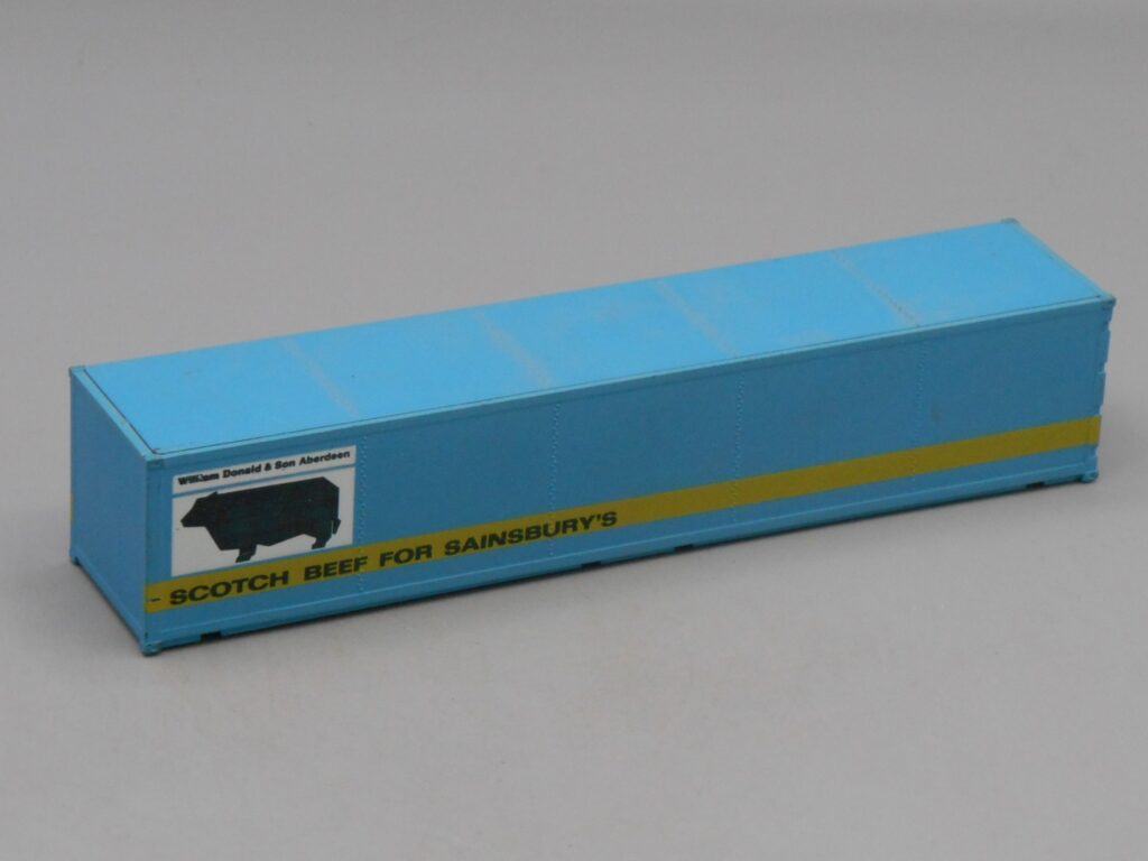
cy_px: 430
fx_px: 3482
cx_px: 574
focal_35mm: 105
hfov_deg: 18.7
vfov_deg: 14.1
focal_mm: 18.8
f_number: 5.1
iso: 280
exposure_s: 1/250
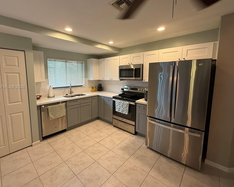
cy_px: 87
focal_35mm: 16
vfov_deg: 80.2
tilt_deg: -6.3
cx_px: 108
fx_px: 111
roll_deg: +0.1
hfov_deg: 93.0
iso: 250
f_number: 2.2
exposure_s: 1/60
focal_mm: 2.22
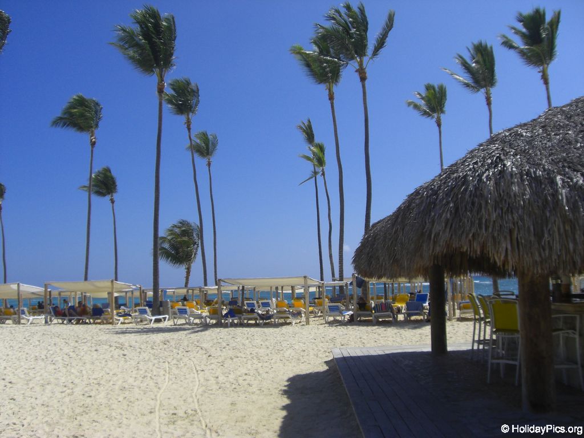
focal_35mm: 38
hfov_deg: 49.0
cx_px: 292
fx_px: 641
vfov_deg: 37.7
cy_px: 219
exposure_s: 1/250
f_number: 8
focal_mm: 6.2
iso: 64
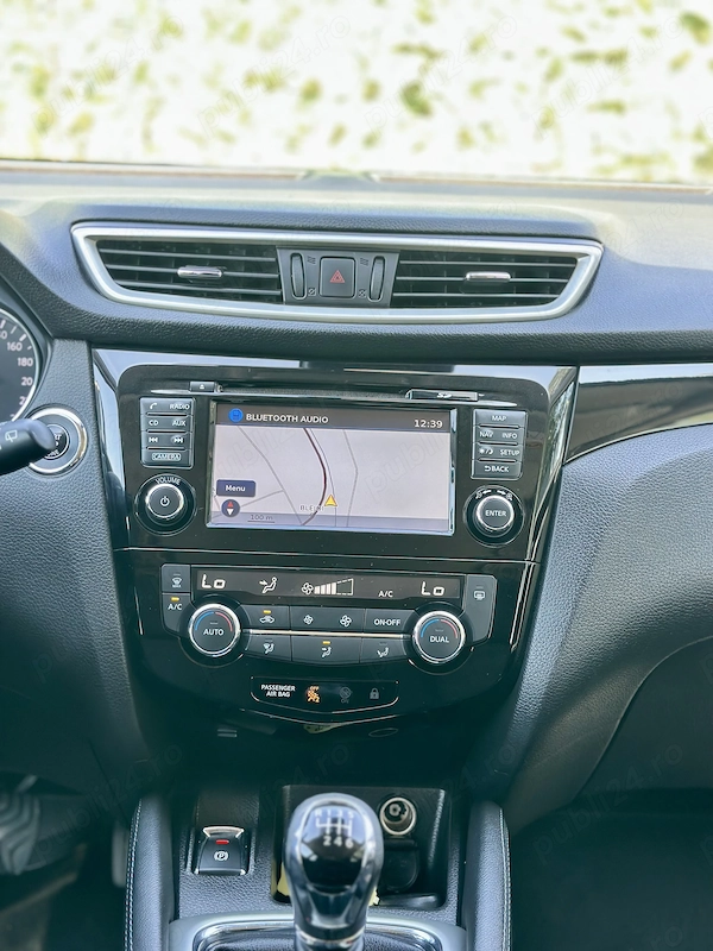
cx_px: 356
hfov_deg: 30.3
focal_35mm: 48
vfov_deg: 39.7
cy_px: 476
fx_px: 1318
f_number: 1.78
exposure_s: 1/69
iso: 125
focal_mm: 6.86
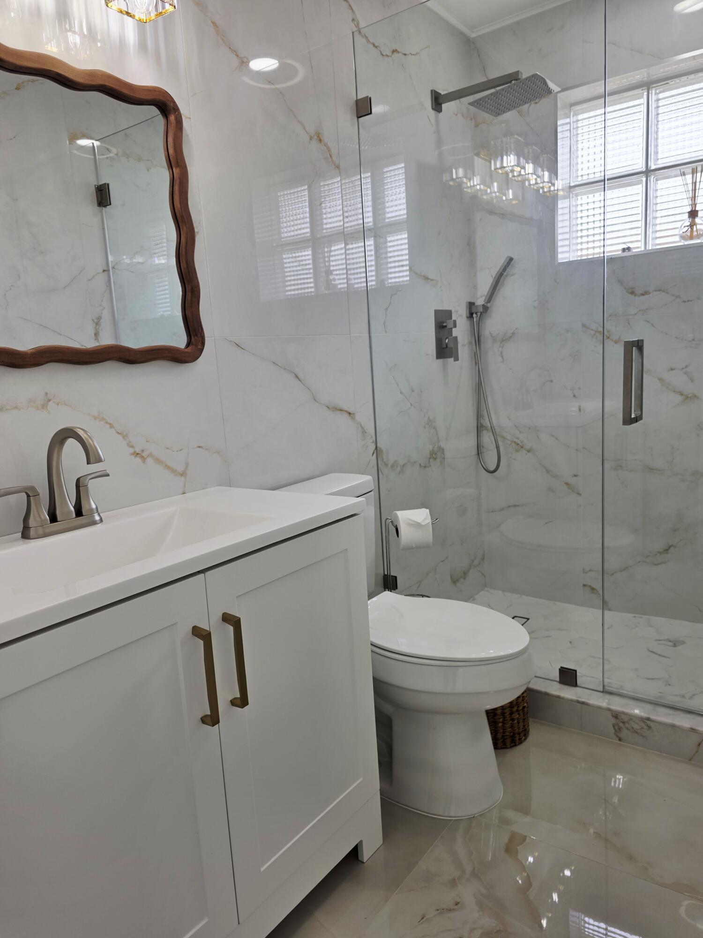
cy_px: 469
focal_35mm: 23
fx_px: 623
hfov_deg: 58.9
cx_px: 352
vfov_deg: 73.9
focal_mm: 6.3
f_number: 1.7
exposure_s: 1/147
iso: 12
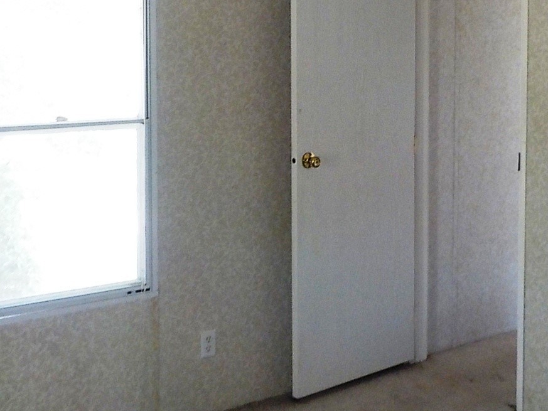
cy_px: 105
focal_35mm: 55
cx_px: 357
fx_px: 871
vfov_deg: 26.2
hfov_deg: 34.7
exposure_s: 1/30
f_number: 3.3
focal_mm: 4.1
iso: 360
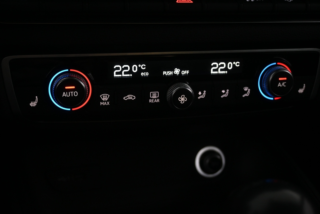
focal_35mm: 44
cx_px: 160
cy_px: 107
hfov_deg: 45.0
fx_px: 387
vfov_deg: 30.8
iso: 1100
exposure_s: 1/50
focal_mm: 29
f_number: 4.8
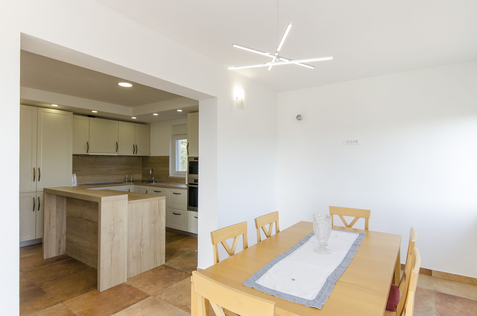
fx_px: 258
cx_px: 238
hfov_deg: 85.5
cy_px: 158
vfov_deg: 63.0
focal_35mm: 20
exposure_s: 1/200
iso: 1000
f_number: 8
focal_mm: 13
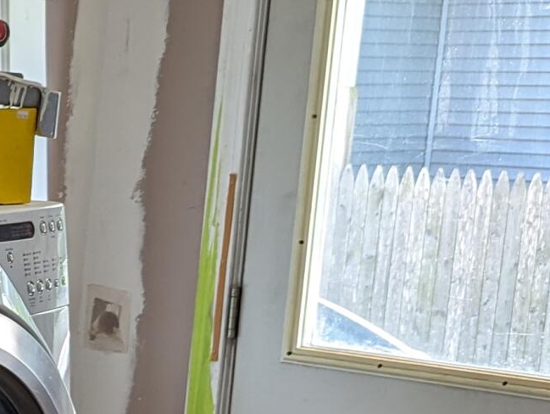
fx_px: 1765
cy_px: 393
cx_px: -677
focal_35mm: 111
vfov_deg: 13.2
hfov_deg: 13.8
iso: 39
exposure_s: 1/23.8
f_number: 1.85
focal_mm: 6.81
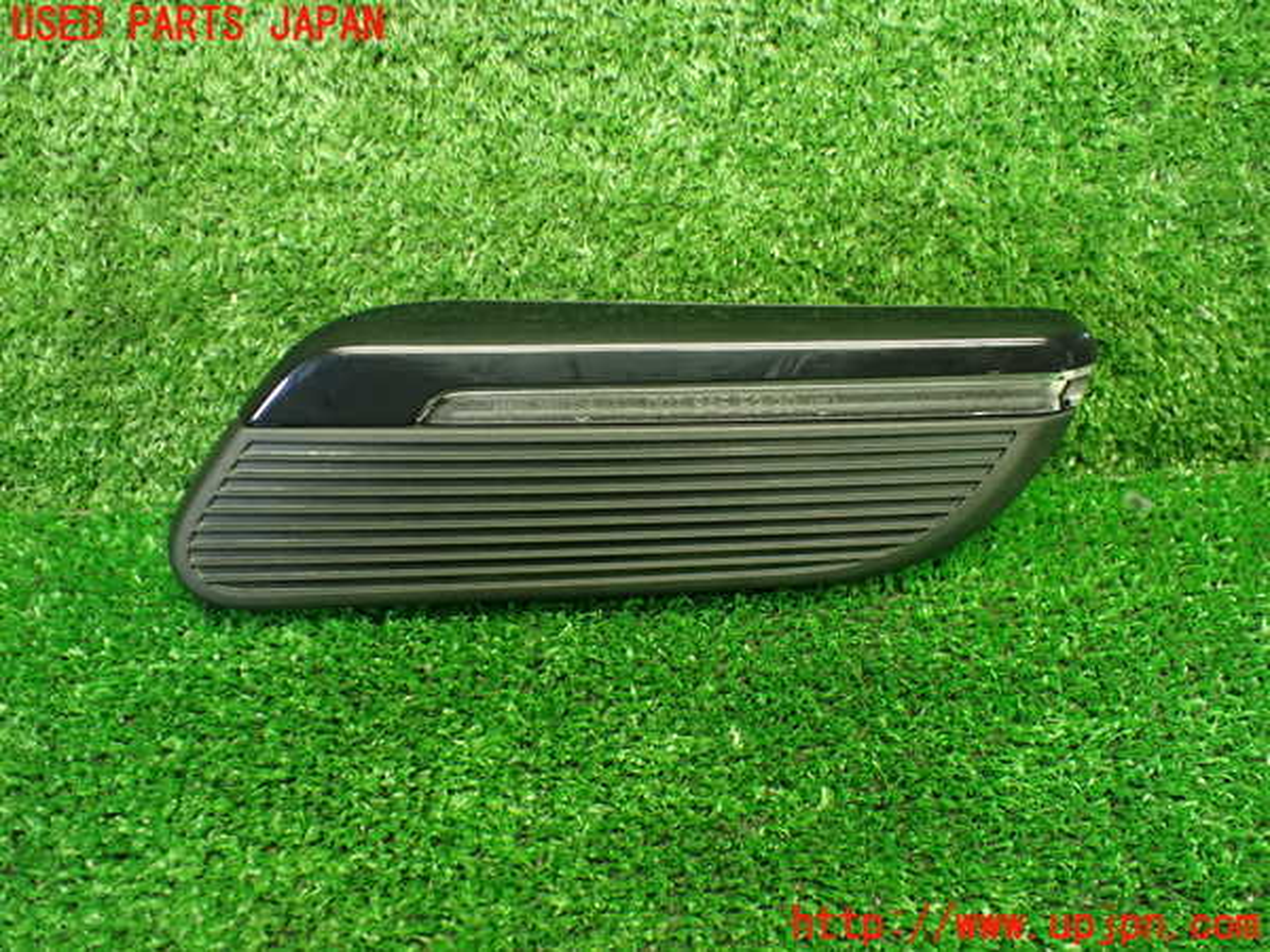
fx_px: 1101
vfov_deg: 46.8
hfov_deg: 60.0
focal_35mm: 30
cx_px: 635
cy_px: 476
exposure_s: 1/80
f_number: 2.3
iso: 800
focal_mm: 5.4
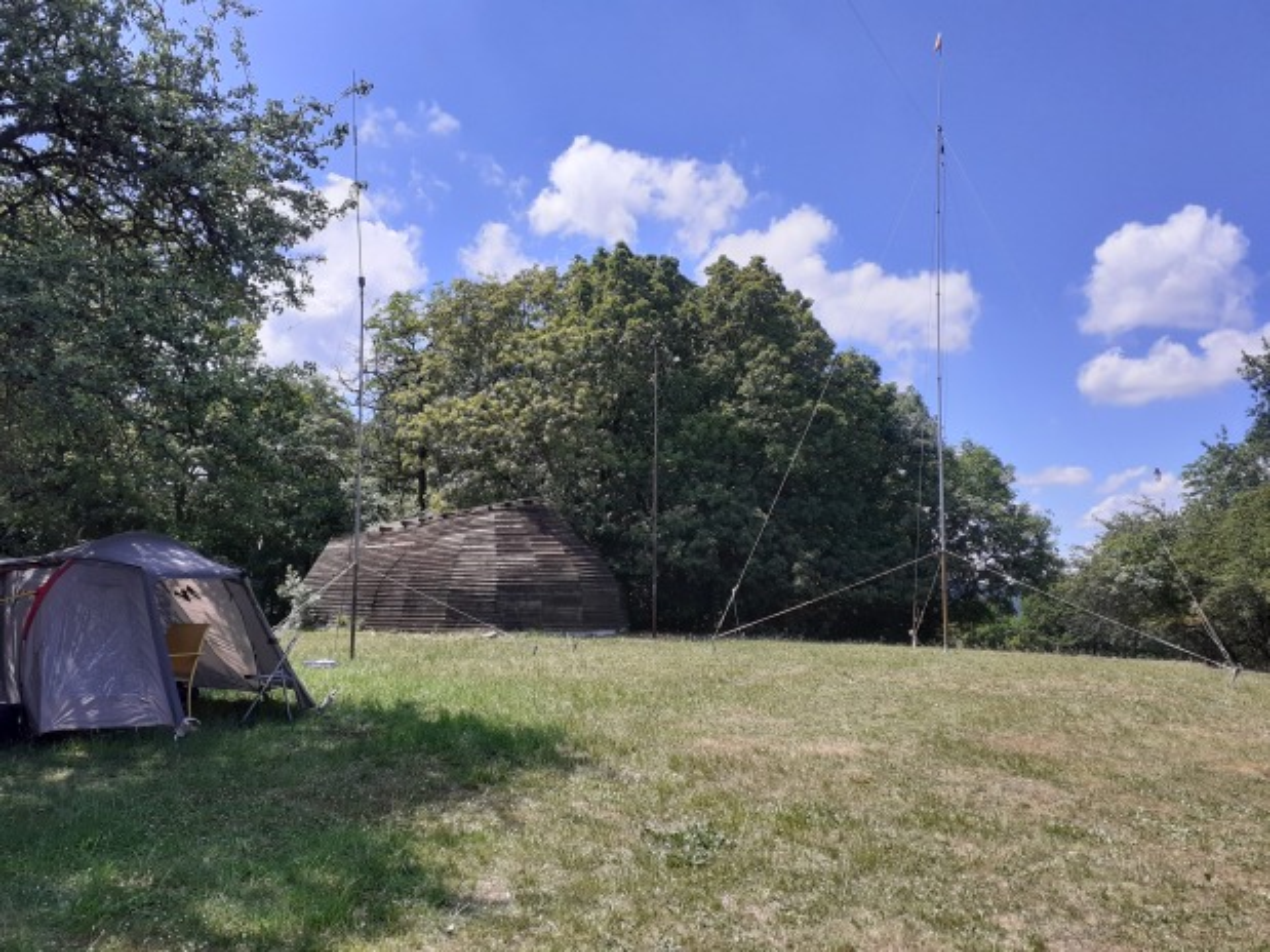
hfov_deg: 65.3
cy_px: 476
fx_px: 990
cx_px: 635
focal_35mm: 27
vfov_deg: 51.3
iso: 40
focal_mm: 3.6
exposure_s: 1/1441
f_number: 1.9
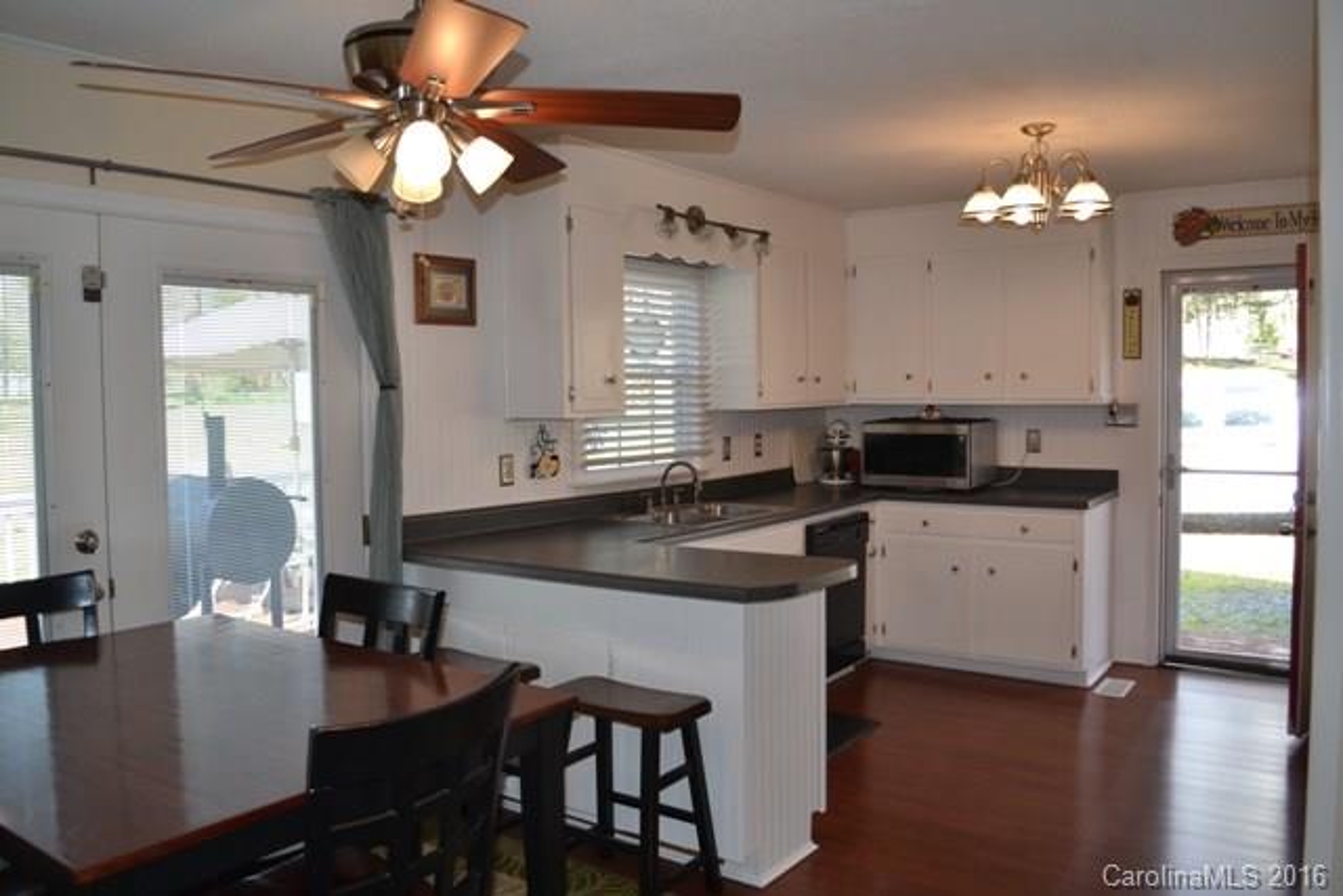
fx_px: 1007
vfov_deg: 48.0
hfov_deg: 67.4
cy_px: 448
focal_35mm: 27
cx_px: 672
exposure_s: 1/125
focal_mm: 18
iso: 320
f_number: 4
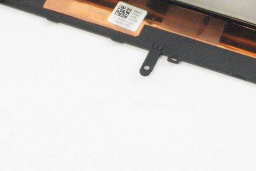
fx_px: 1174
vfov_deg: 8.3
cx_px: 202
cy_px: 7
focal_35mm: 165
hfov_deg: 12.4
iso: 6400
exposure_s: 1/250
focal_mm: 27
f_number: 5.6
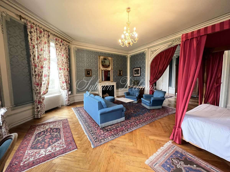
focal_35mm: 13
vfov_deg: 89.9
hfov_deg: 106.2
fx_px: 86
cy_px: 86
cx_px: 115
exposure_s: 1/50
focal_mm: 1.57
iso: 320
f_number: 1.8
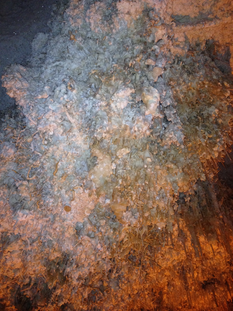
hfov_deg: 40.7
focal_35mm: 35
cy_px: 156
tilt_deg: +66.3
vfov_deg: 52.6
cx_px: 116
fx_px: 314
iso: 200
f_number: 2.4
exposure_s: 1/17
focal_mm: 4.28
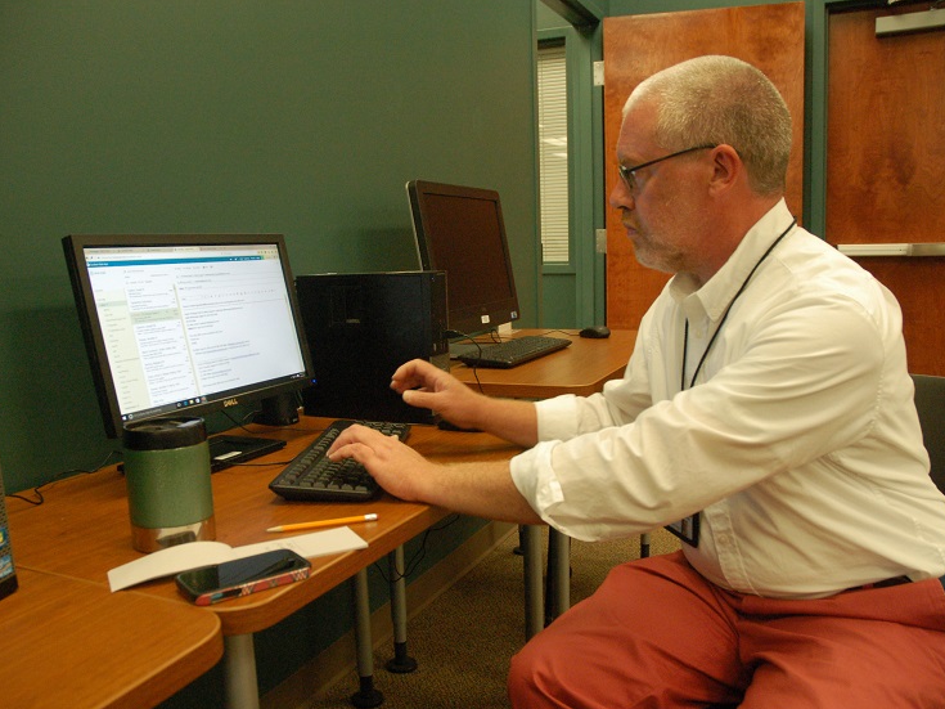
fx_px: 819
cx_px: 454
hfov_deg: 60.0
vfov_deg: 46.8
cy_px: 362
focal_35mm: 30
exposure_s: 1/60
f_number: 4
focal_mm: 18
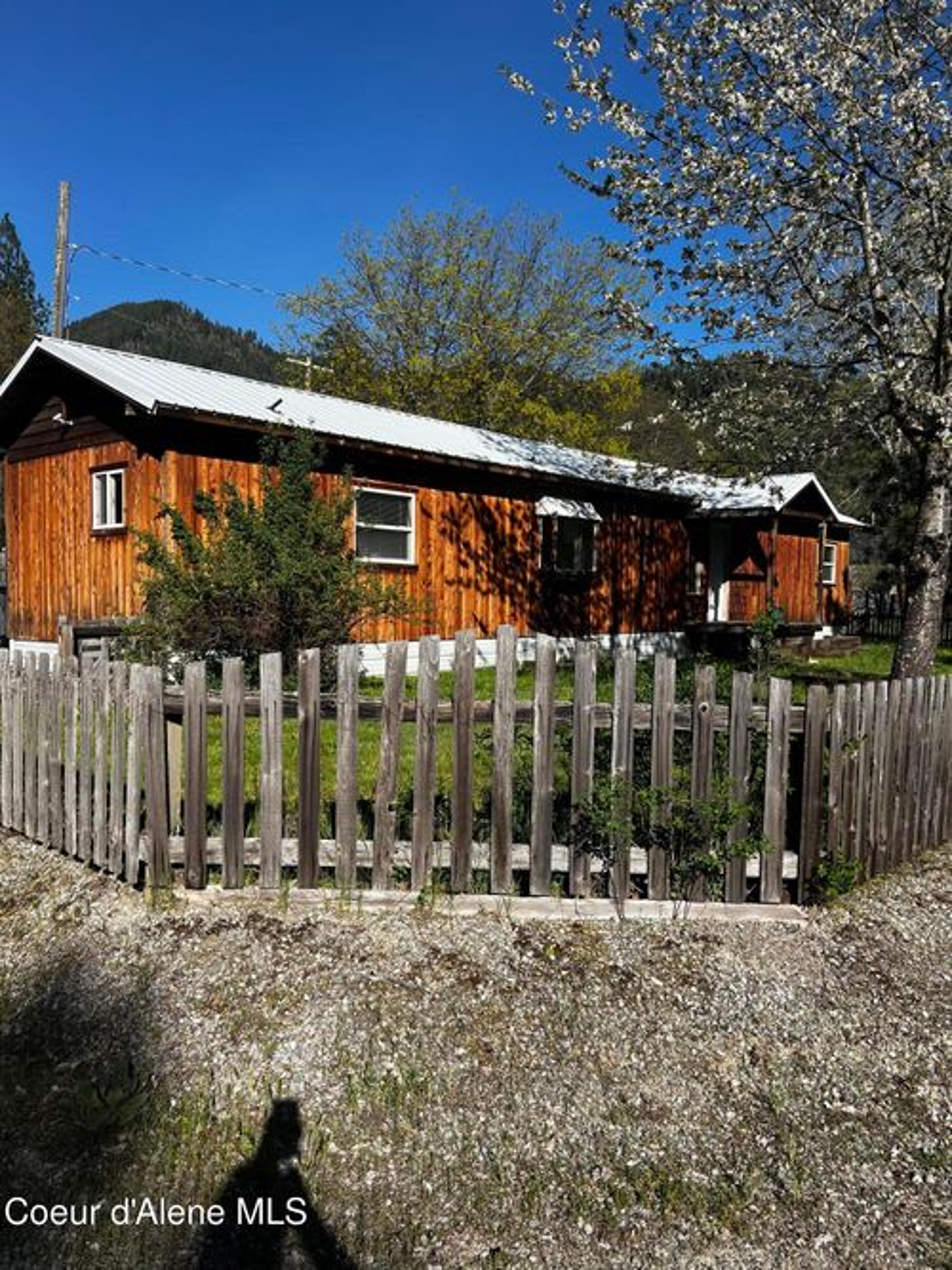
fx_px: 954
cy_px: 635
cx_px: 476
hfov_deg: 53.0
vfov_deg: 67.3
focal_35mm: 26
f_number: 1.5
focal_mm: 5.7
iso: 50
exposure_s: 1/3571
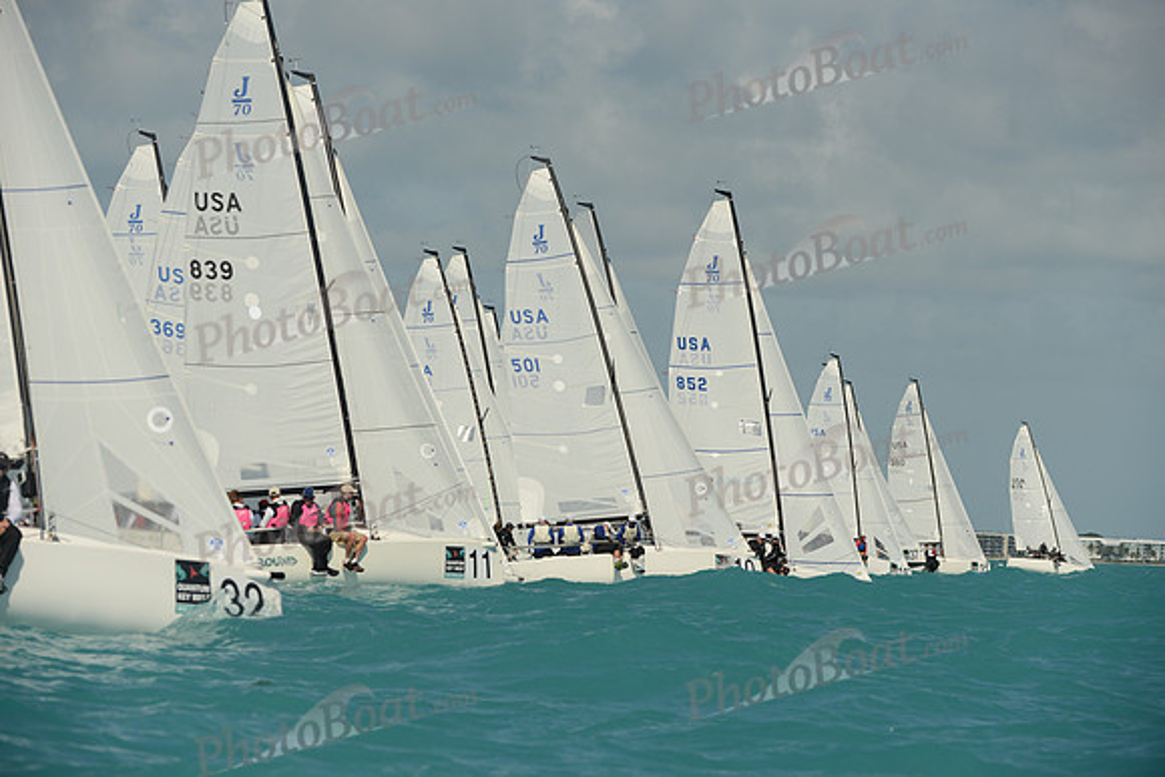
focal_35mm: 200
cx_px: 582
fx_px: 6473
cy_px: 388
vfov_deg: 6.9
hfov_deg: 10.3
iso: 200
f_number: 6.3
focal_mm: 200
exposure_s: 1/2000
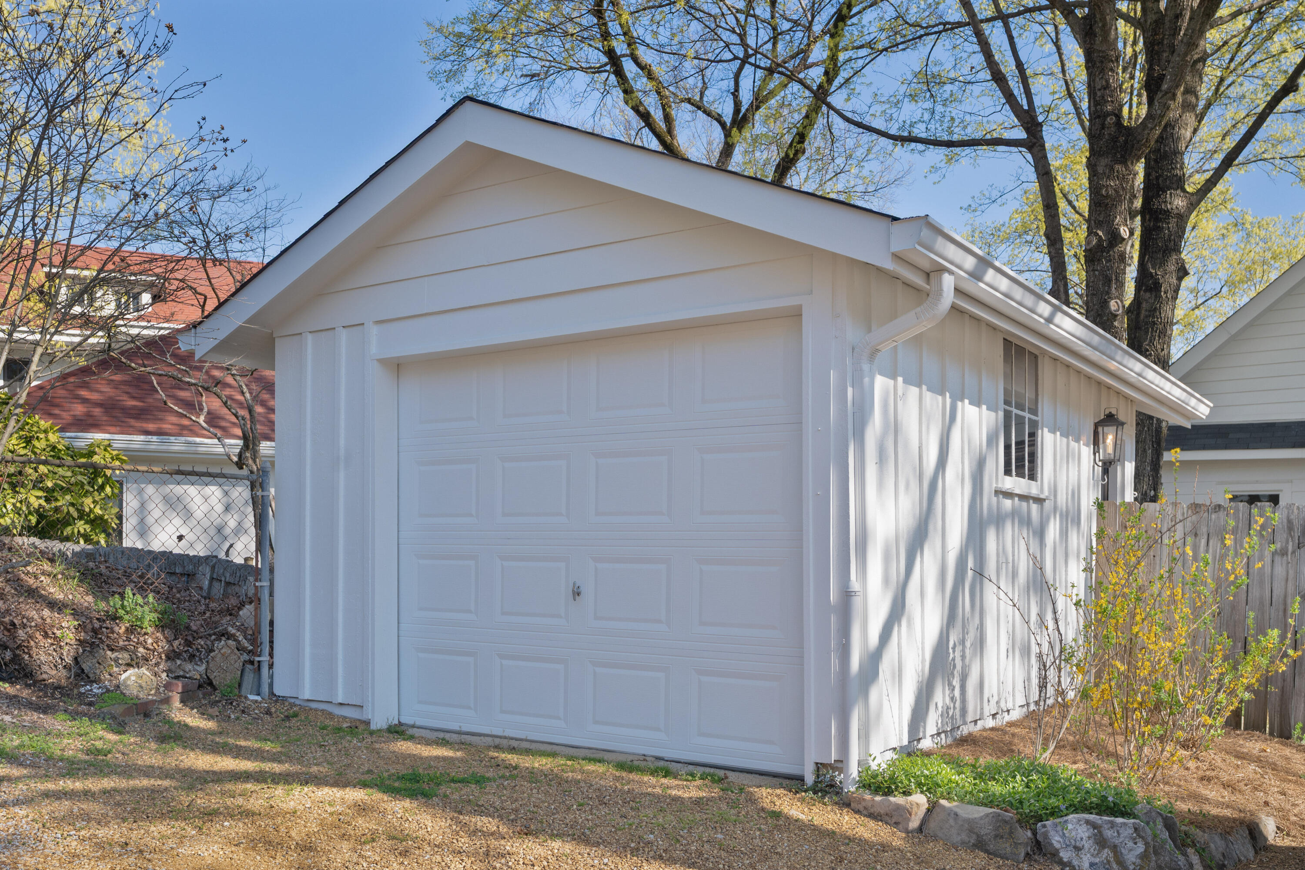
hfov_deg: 60.3
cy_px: 435
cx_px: 652
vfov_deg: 42.3
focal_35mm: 31
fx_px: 1124
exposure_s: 1/320
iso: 320
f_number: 7.1
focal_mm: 31
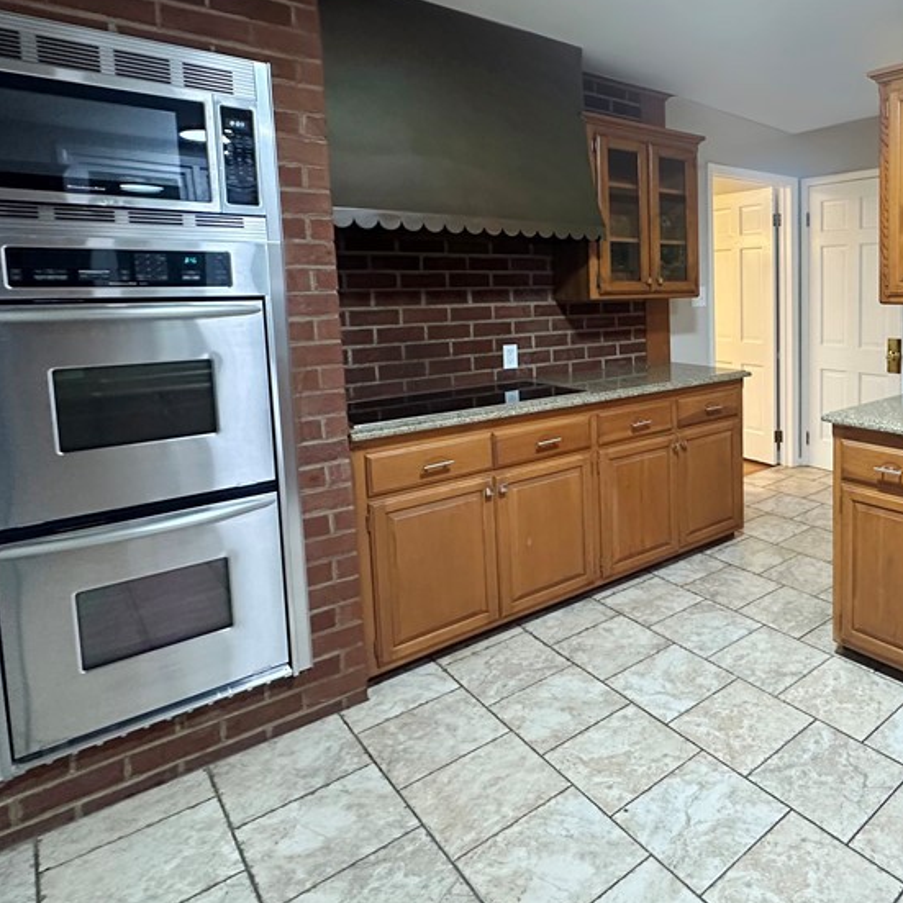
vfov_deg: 66.4
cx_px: 744
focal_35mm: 23
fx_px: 679
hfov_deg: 60.8
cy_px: 346
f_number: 2.2
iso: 400
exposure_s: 1/60
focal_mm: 2.22
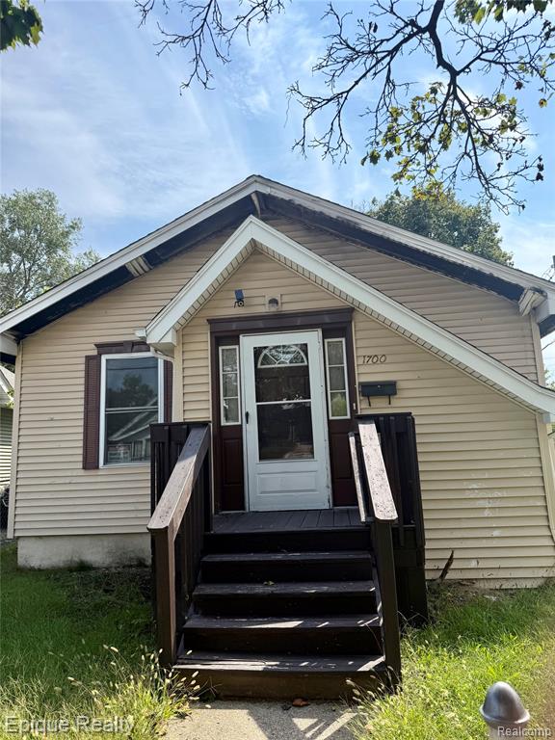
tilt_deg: +10.0
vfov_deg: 71.6
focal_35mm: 24
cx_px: 278
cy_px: 370
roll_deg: +2.9
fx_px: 513
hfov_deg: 56.8
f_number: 1.78
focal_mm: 6.76
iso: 100
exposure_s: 1/4673
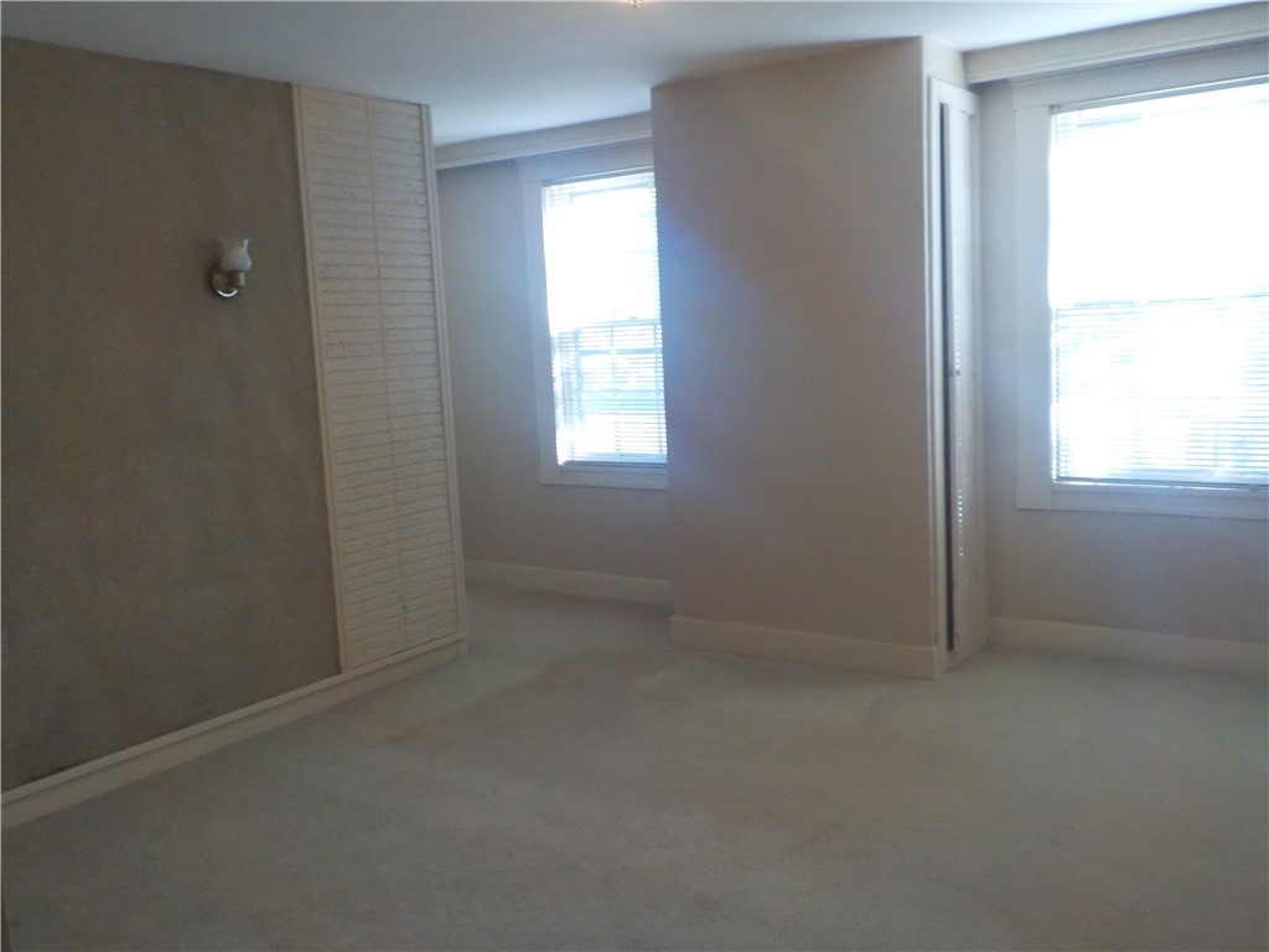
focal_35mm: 30
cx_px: 634
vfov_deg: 46.8
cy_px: 476
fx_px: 1100
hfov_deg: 60.0
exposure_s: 1/30
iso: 250
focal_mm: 4.1
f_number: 3.3
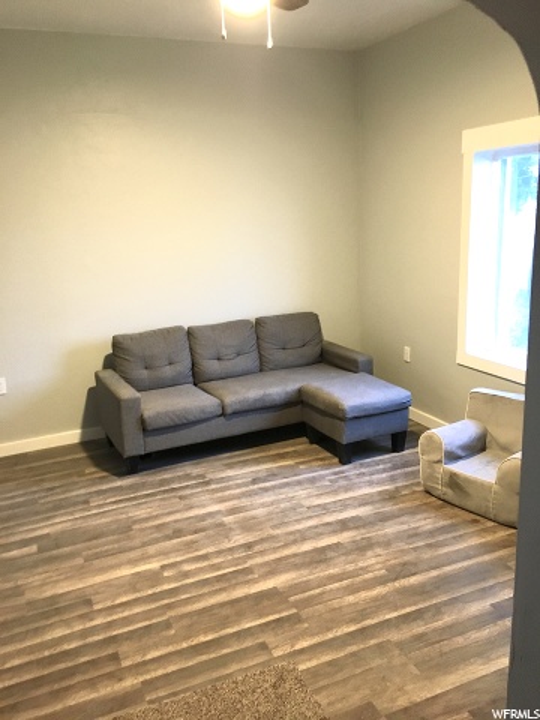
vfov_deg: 61.7
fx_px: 603
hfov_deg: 48.2
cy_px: 360
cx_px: 270
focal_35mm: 29
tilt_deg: -12.9
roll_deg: +2.5
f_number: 2.2
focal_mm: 4.15
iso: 200
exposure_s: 1/17
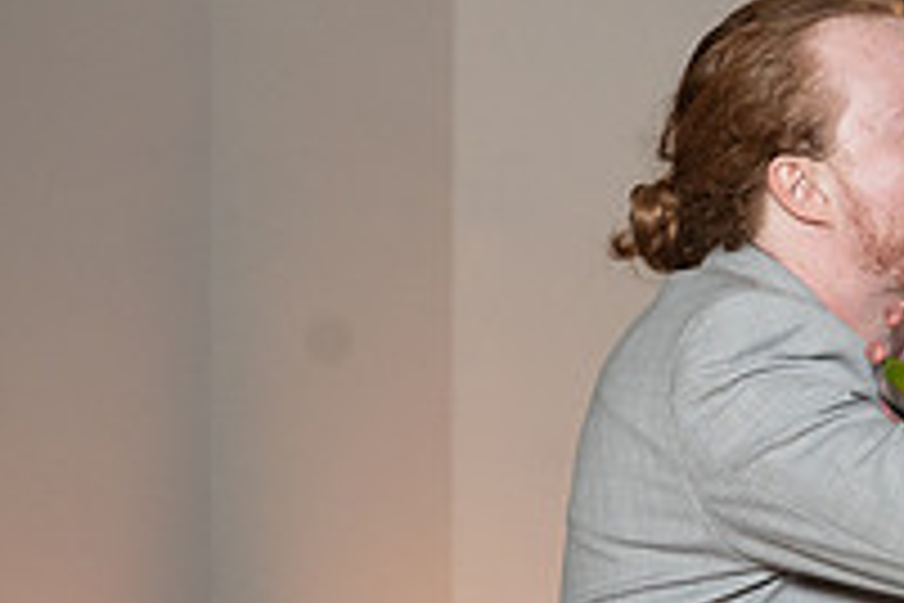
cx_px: 1095
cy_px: 617
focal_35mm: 313
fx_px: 7859
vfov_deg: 4.4
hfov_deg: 6.5
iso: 2000
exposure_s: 1/200
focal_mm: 95
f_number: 5.6
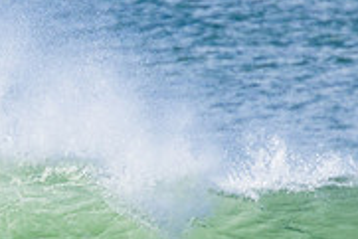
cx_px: -125
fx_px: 25448
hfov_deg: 0.8
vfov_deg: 0.5
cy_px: 327
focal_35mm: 2557
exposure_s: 1/2000
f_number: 11
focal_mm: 800
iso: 1600
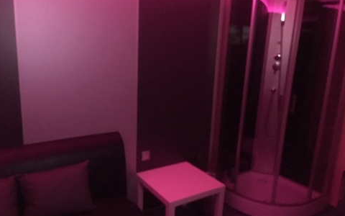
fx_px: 301
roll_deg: -2.8
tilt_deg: -12.6
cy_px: 108
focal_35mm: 32
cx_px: 172
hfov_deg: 59.7
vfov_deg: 39.4
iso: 2000
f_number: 2.2
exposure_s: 1/17
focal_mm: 4.15
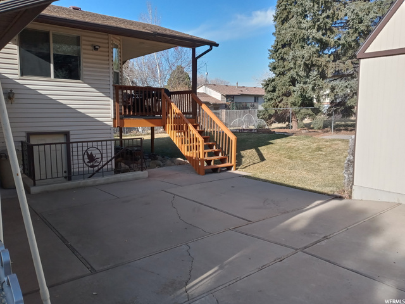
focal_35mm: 28
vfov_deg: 49.7
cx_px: 202
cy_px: 152
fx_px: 328
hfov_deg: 63.4
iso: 100
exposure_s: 1/1462
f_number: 1.8
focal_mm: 3.61
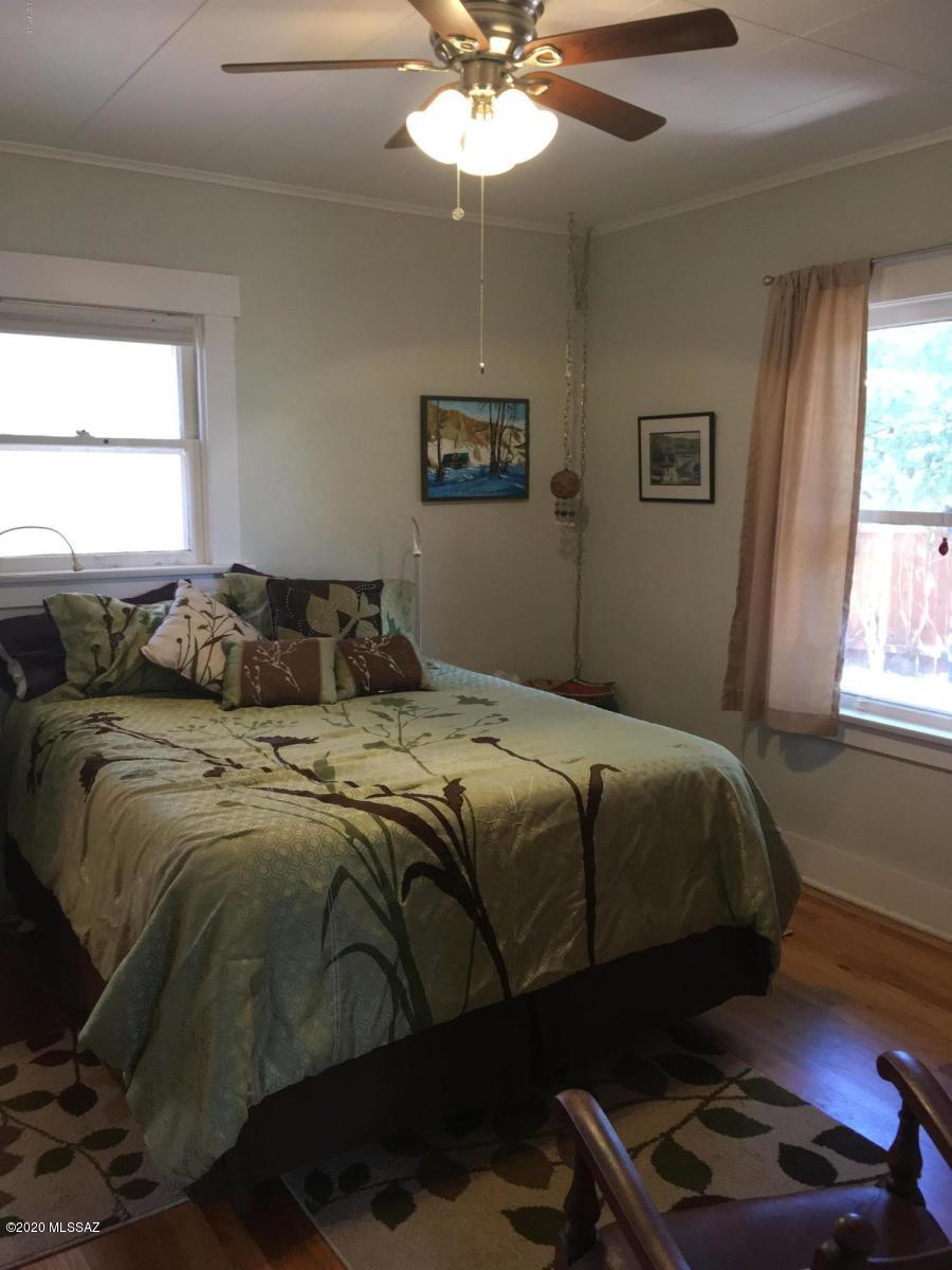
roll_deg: +0.5
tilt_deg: -8.8
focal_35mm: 29
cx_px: 476
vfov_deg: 61.7
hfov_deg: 48.2
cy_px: 635
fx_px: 1063
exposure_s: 1/30
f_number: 2.2
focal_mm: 4.15
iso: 125
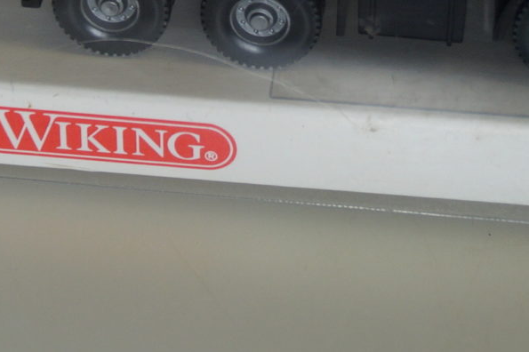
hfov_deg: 13.2
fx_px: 2276
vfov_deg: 8.7
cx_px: 124
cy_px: -147
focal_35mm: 155
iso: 250
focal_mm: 30
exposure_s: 1/160
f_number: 4.5
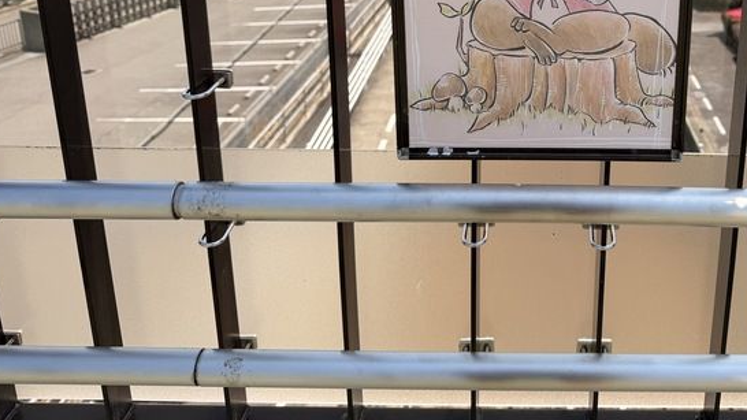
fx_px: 772
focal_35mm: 39
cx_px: 540
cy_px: 6
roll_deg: -1.1
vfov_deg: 28.6
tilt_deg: -15.6
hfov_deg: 50.0
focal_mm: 6.76
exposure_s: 1/4405
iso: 80
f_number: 1.78
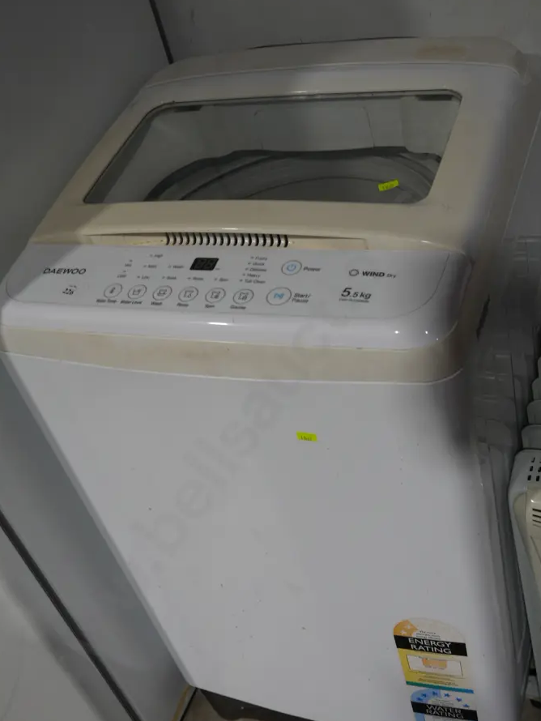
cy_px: 369
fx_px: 958
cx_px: 290
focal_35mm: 46
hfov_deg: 31.5
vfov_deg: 41.2
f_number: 4.4
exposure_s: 1/80
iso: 200
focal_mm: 20
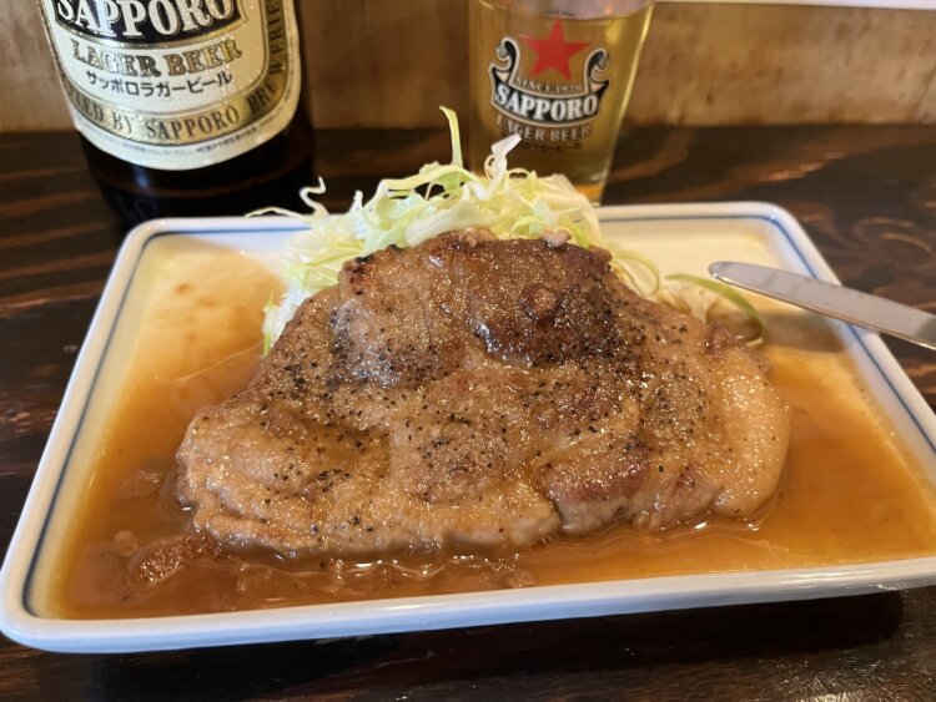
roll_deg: -4.2
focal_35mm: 26
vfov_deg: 53.1
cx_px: 468
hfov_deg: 67.3
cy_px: 351
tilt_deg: -43.0
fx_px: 703
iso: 400
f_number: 1.6
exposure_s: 1/53
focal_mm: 5.1
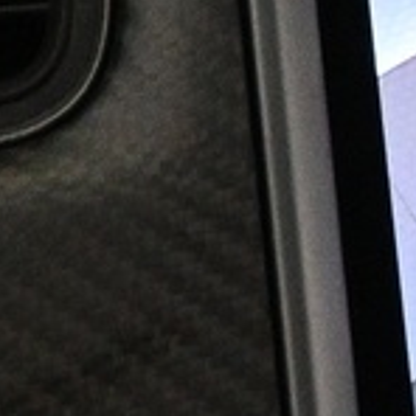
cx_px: 1214
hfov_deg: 7.0
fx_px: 3046
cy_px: 840
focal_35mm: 224
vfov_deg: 7.5
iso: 4000
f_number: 3.5
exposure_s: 1/125
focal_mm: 16
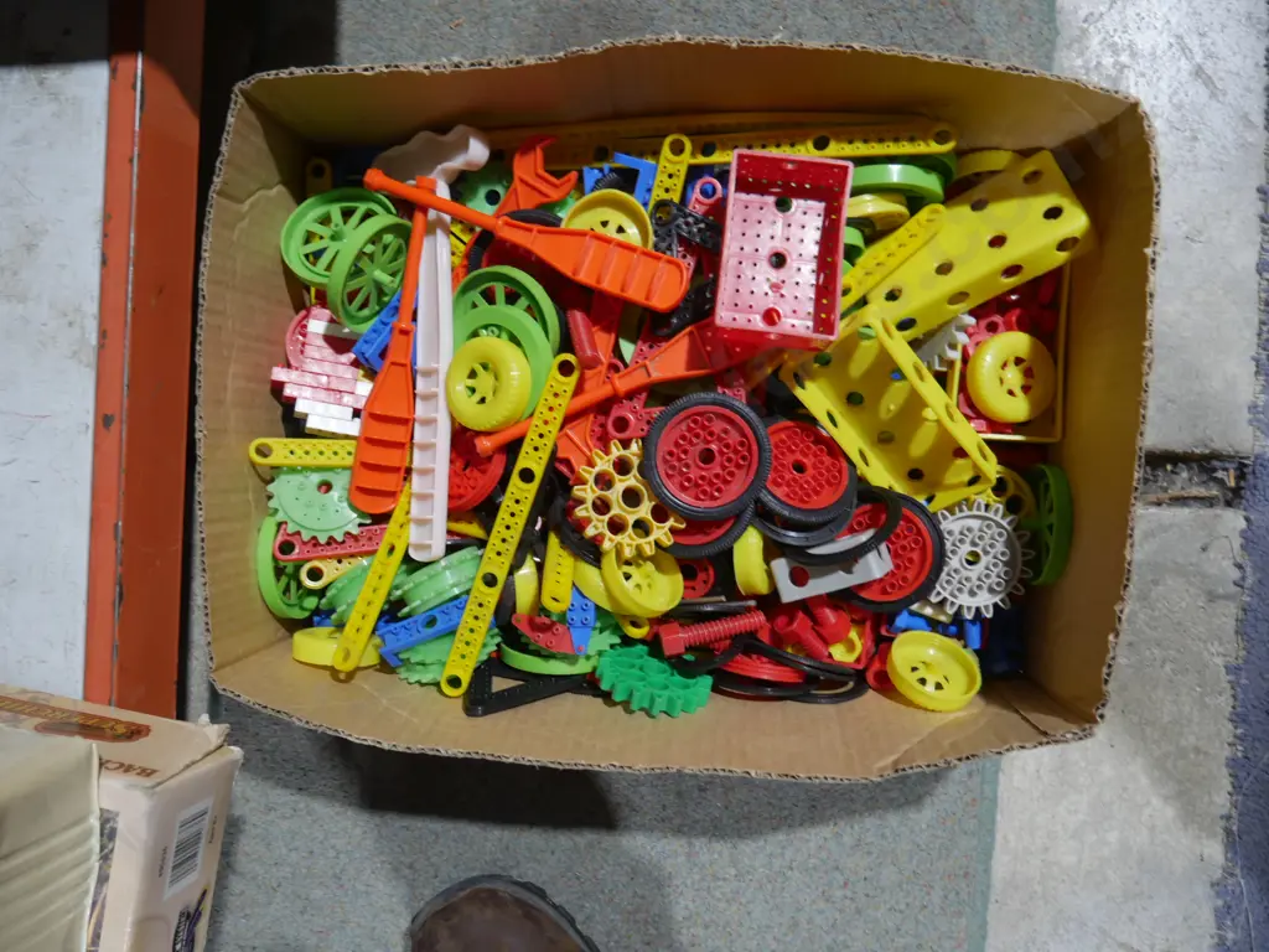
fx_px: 1026
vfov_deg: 49.7
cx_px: 634
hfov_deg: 63.4
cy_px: 476
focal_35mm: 28
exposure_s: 1/60
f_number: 3.5
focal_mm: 14
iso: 400
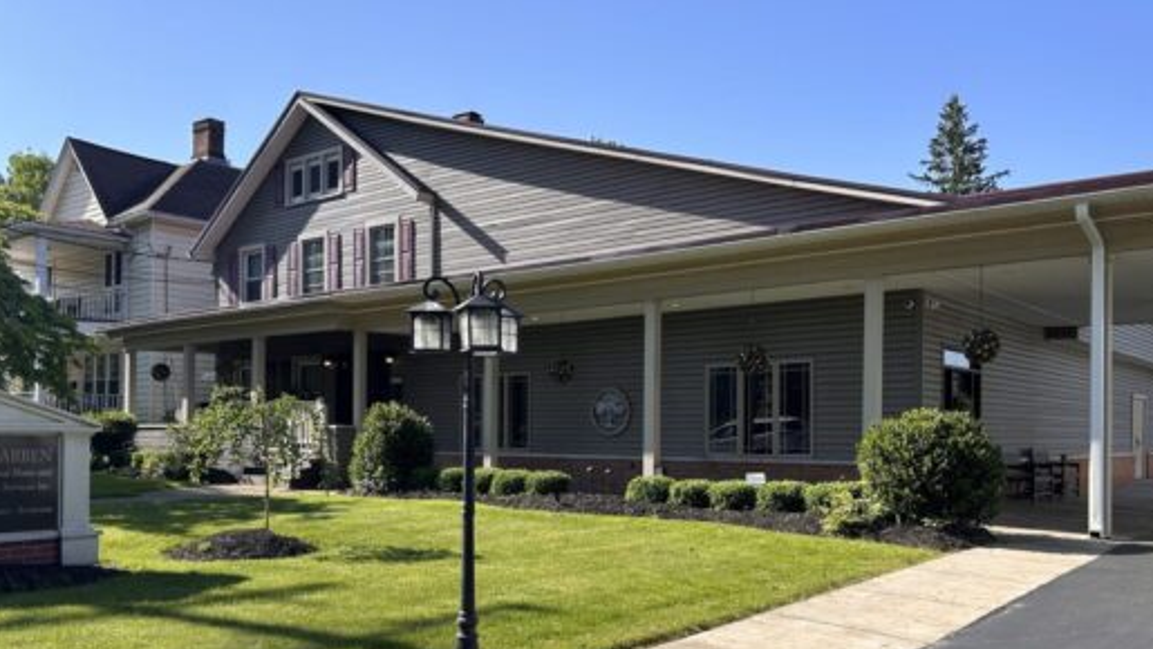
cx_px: 515
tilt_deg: +0.2
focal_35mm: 33
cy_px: 427
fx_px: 1009
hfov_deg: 59.3
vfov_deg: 35.4
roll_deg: -0.1
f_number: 1.5
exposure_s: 1/2299
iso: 50
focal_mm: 5.7
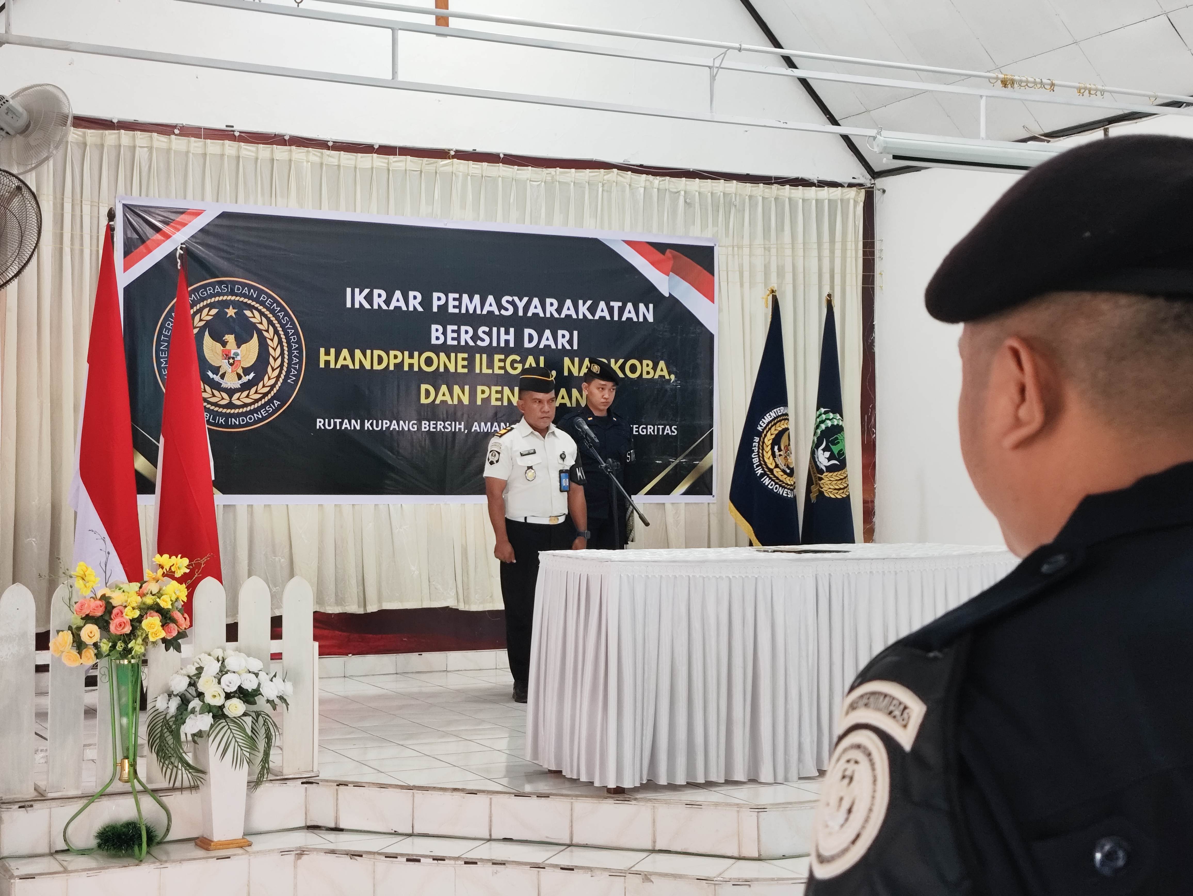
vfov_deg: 29.1
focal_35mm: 50
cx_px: 596
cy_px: 448
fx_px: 1724
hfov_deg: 38.2
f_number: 1.79
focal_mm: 4.71
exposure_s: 1/33.3
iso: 200
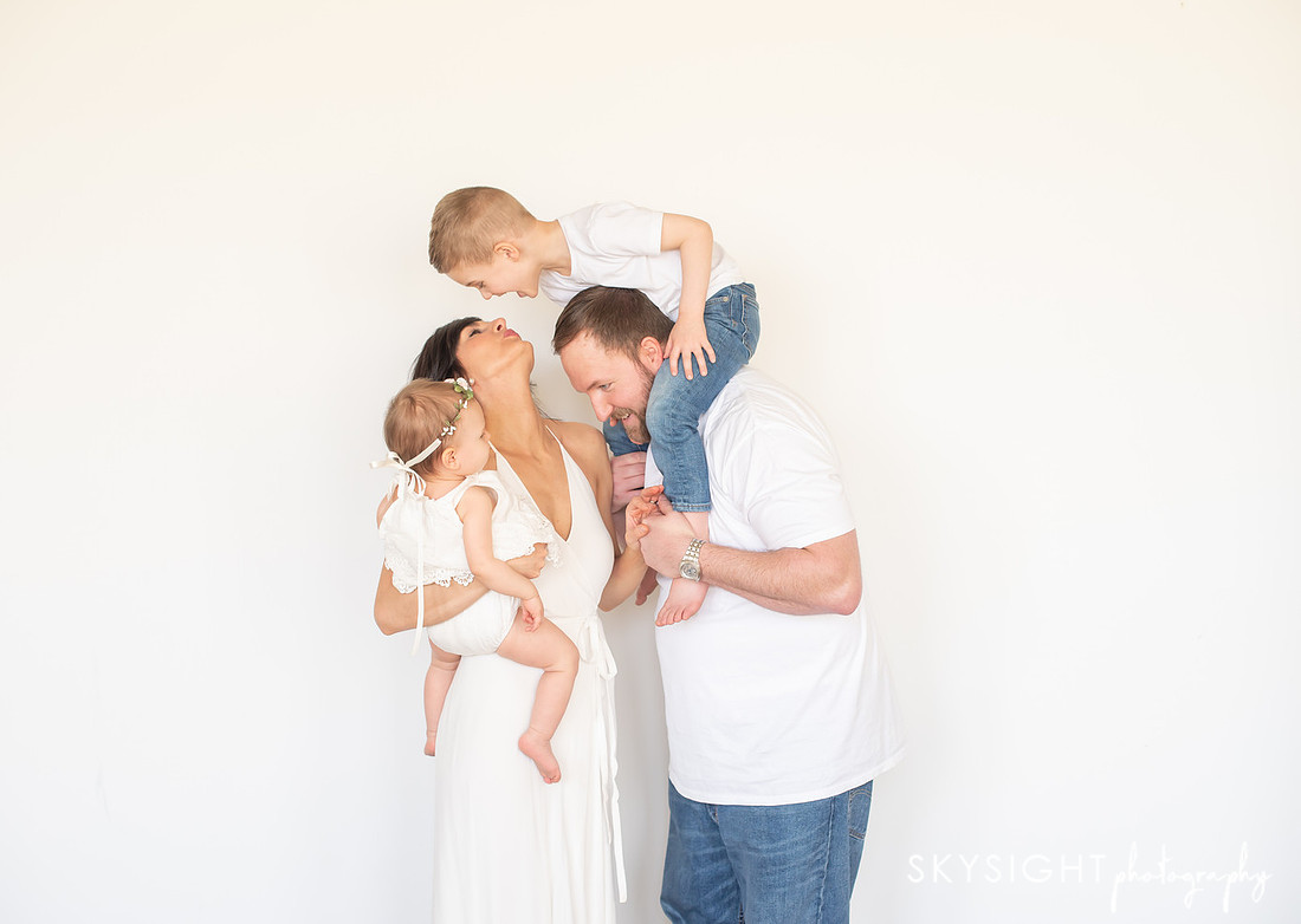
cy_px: 462
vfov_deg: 26.6
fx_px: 1959
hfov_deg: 36.7
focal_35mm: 53
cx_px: 634
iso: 500
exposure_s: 1/160
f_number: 4
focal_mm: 50
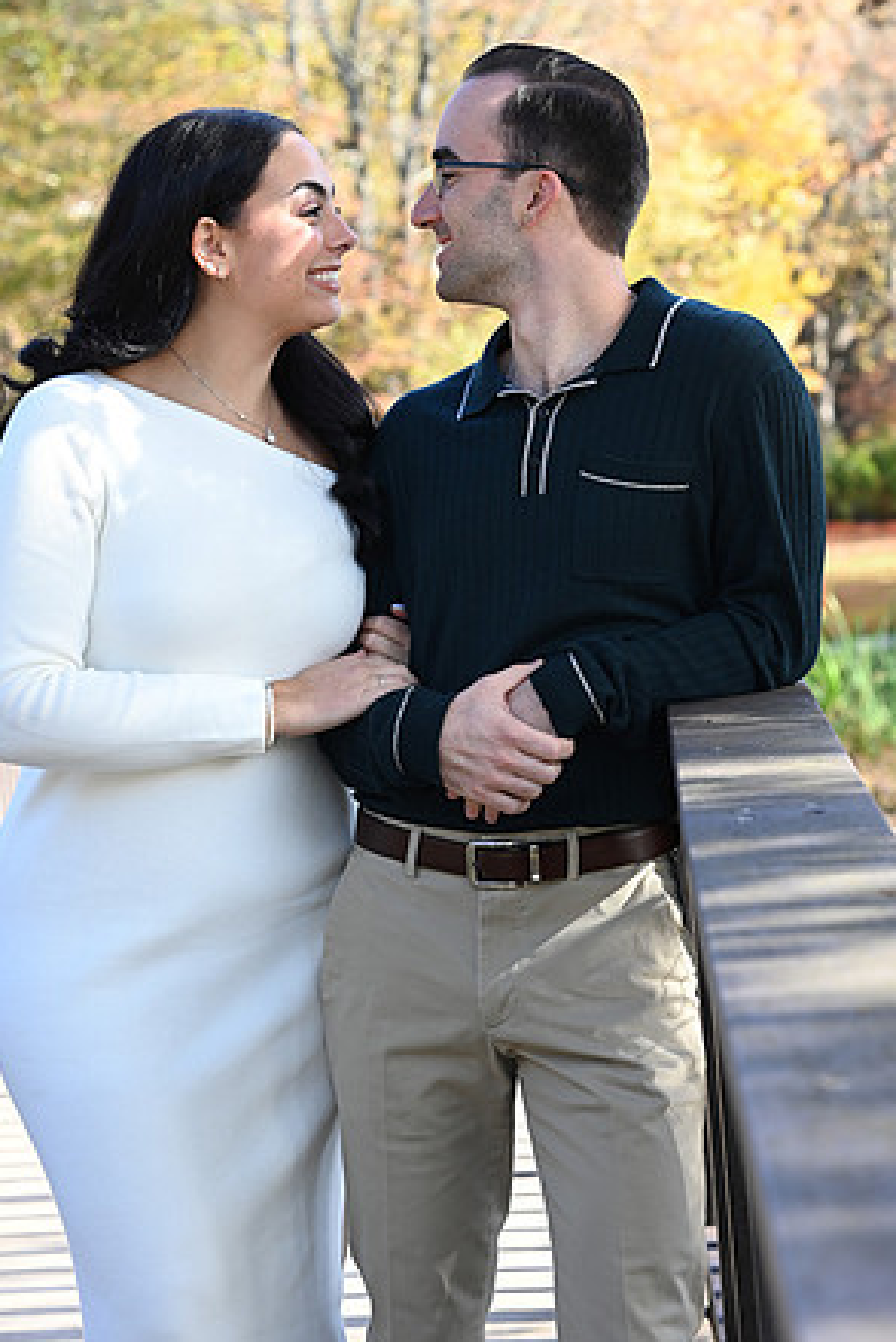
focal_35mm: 112
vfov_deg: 18.2
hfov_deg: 12.3
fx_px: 4174
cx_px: 416
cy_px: 647
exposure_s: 1/160
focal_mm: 85
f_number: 6.3
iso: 320
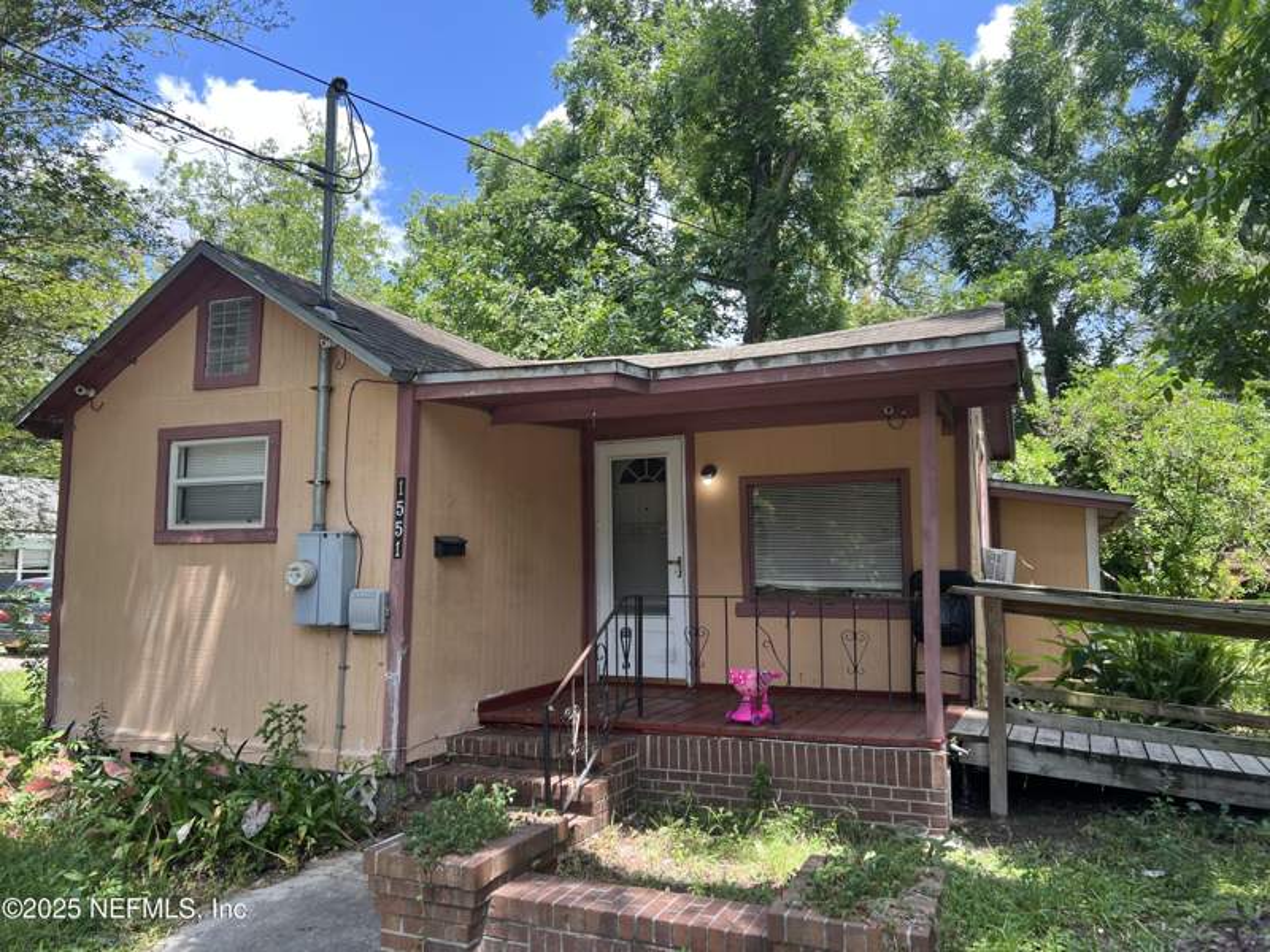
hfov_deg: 67.3
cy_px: 476
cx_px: 635
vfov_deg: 53.1
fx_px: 954
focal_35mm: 26
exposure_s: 1/666
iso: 50
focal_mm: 5.7
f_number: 1.5
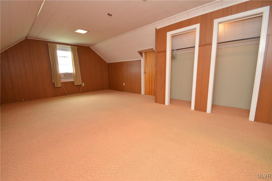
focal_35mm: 15
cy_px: 90
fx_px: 113
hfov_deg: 100.5
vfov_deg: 77.2
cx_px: 136
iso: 640
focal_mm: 10
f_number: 3.5
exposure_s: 1/60
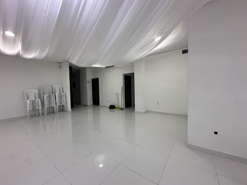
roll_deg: +0.4
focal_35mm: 14
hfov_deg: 102.1
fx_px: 100
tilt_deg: -1.4
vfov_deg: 85.7
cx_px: 124
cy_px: 92
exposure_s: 1/60
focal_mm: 2.22
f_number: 2.2
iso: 160
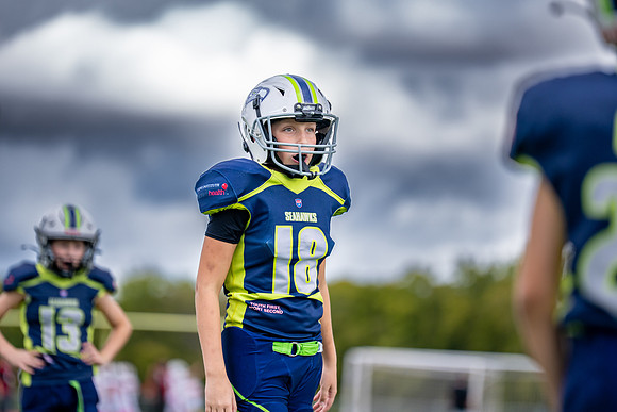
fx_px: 3395
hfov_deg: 10.4
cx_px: 287
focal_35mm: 198
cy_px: 202
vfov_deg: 6.9
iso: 320
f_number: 2.8
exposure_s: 1/2000
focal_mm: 185
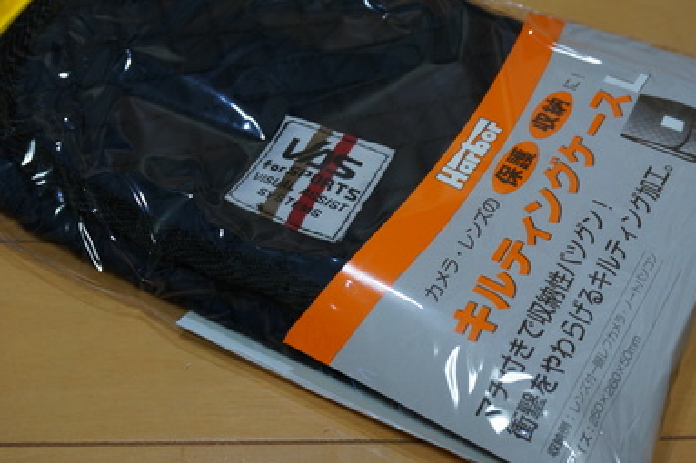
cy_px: 195
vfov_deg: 23.0
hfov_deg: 34.1
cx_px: 349
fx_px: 1136
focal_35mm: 59
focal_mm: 25
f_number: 4.5
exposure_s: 1/60
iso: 500
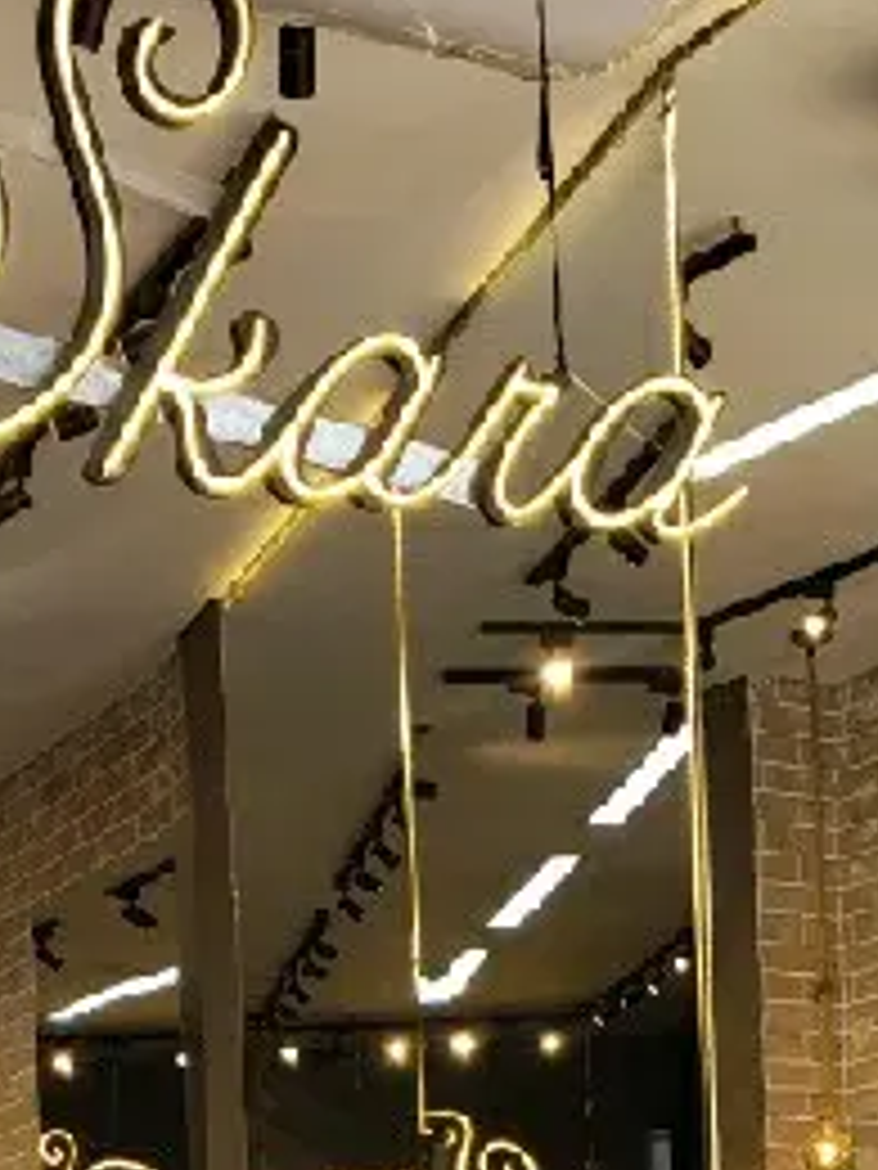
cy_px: 1575
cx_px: 374
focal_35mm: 80
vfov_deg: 21.7
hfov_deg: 18.4
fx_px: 2705
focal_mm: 4.3
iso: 50
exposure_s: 1/147
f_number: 2.4
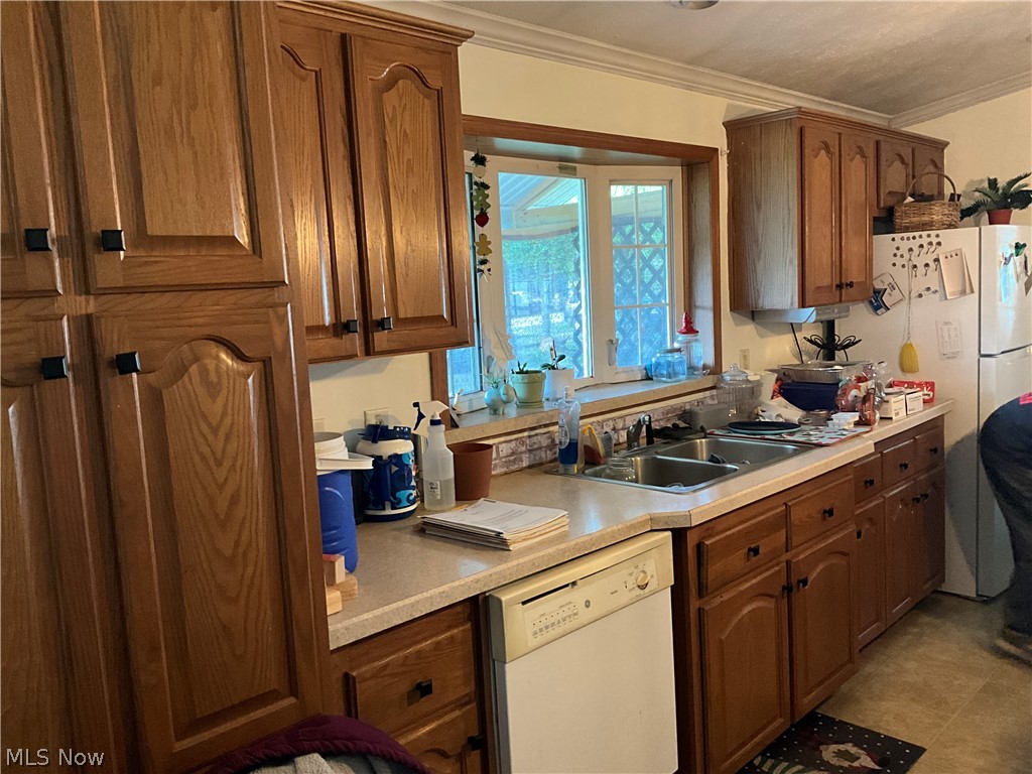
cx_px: 516
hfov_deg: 61.7
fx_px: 865
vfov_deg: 48.2
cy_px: 387
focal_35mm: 29
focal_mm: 3
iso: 320
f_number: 1.8
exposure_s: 1/34
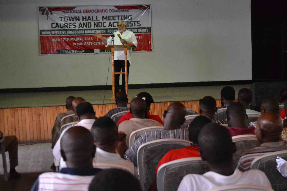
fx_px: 598
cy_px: 96
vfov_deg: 18.2
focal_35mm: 75
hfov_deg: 27.0
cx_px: 144
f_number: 5.6
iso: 3200
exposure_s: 1/60
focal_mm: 50
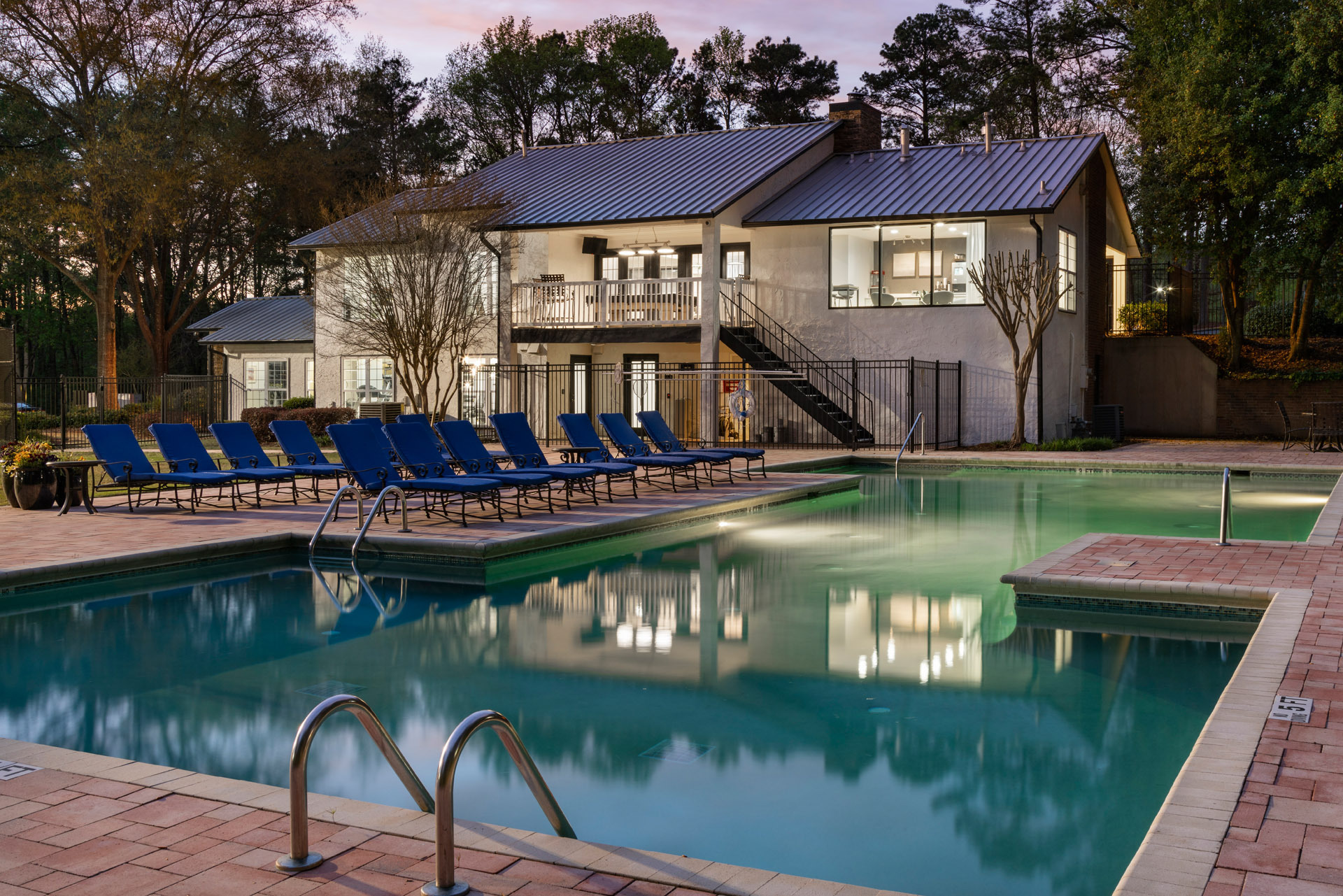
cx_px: 672
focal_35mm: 32
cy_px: 448
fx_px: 1194
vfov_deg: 41.1
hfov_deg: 58.7
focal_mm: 32
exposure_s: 13
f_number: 14
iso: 160
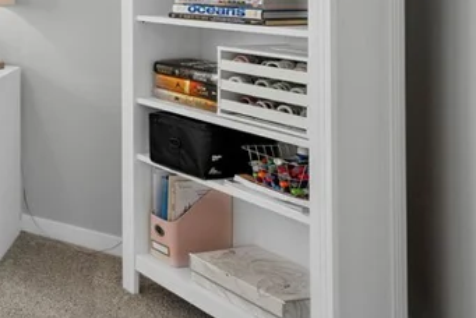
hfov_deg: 29.4
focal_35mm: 42
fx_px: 556
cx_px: -229
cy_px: -34
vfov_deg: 28.9
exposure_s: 1/5
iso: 500
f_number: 8
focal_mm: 14
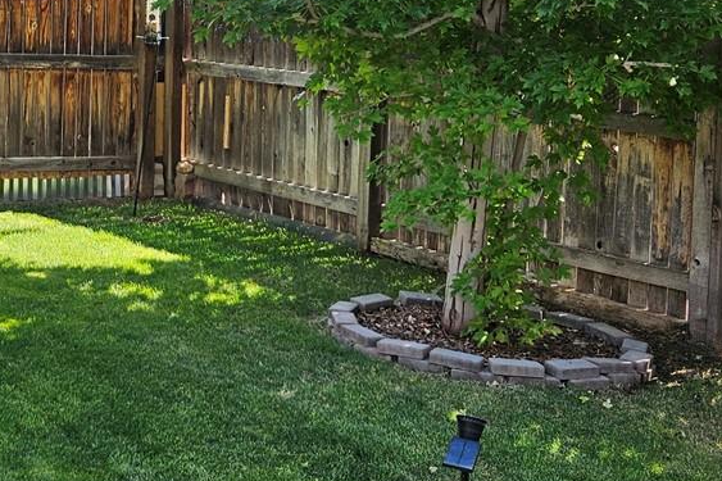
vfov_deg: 19.4
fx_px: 1363
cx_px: 154
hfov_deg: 29.1
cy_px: -9
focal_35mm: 68
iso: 25
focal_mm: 5.4
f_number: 1.8
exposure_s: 1/358
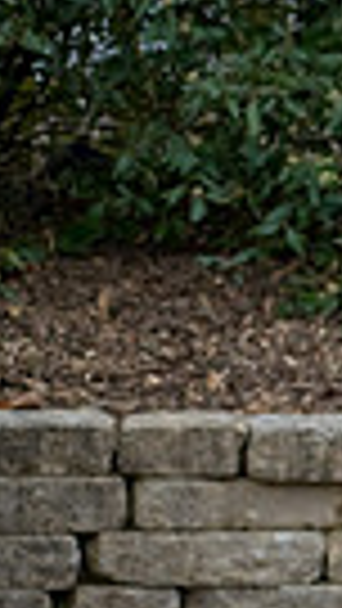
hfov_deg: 3.3
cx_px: 1260
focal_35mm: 360
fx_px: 5800
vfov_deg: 6.0
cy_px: 421
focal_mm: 80
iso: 400
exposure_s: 1/640
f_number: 5.6
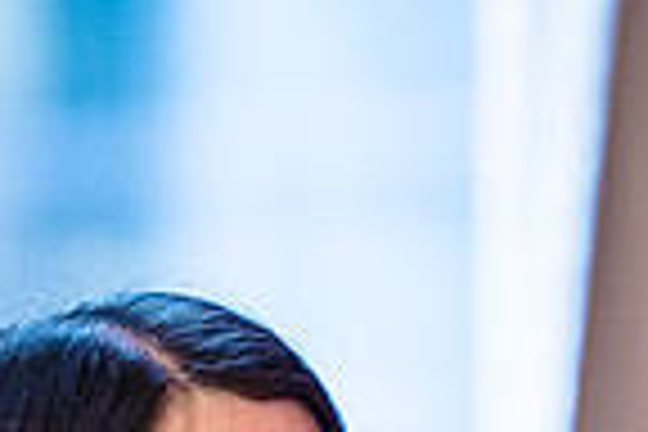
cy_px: 763
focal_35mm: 654
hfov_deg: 3.2
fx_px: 11771
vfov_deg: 2.1
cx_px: 248
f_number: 2.8
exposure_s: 1/60
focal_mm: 162
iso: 2500
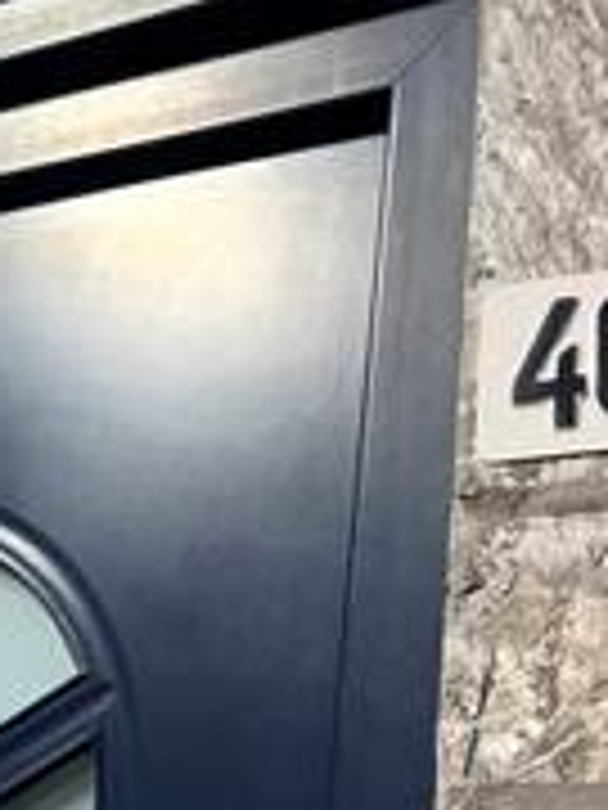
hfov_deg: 25.5
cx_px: 405
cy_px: 520
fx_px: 1335
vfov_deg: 33.6
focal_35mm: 57
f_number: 1.78
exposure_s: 1/11905
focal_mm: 6.76
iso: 80
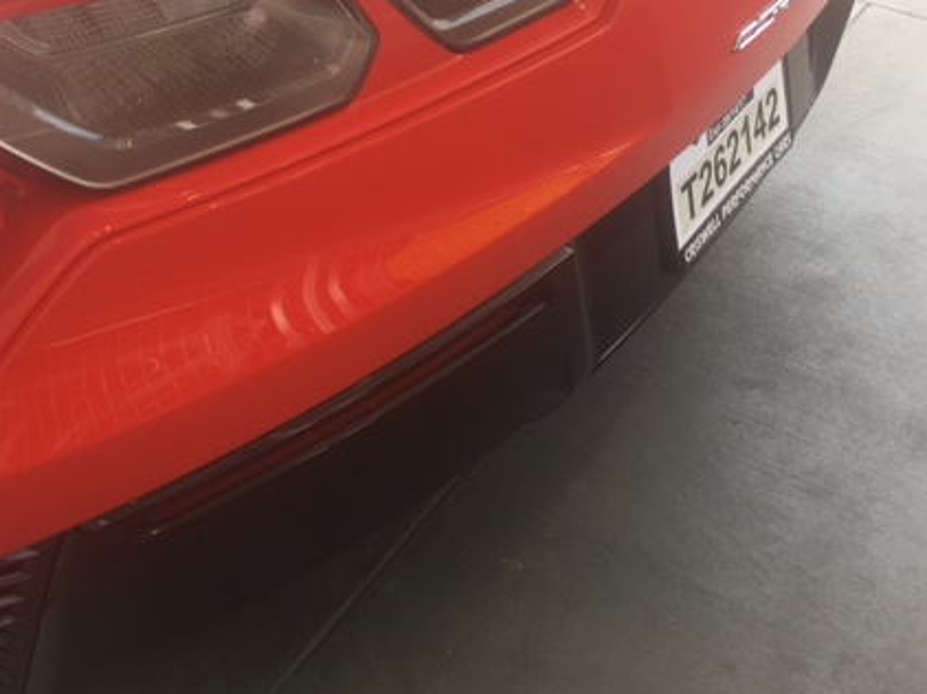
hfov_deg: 42.9
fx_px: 1178
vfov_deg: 32.6
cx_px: 420
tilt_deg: -37.2
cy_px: 228
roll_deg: +1.5
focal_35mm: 44
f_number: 2.2
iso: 40
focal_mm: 4.15
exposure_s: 1/120
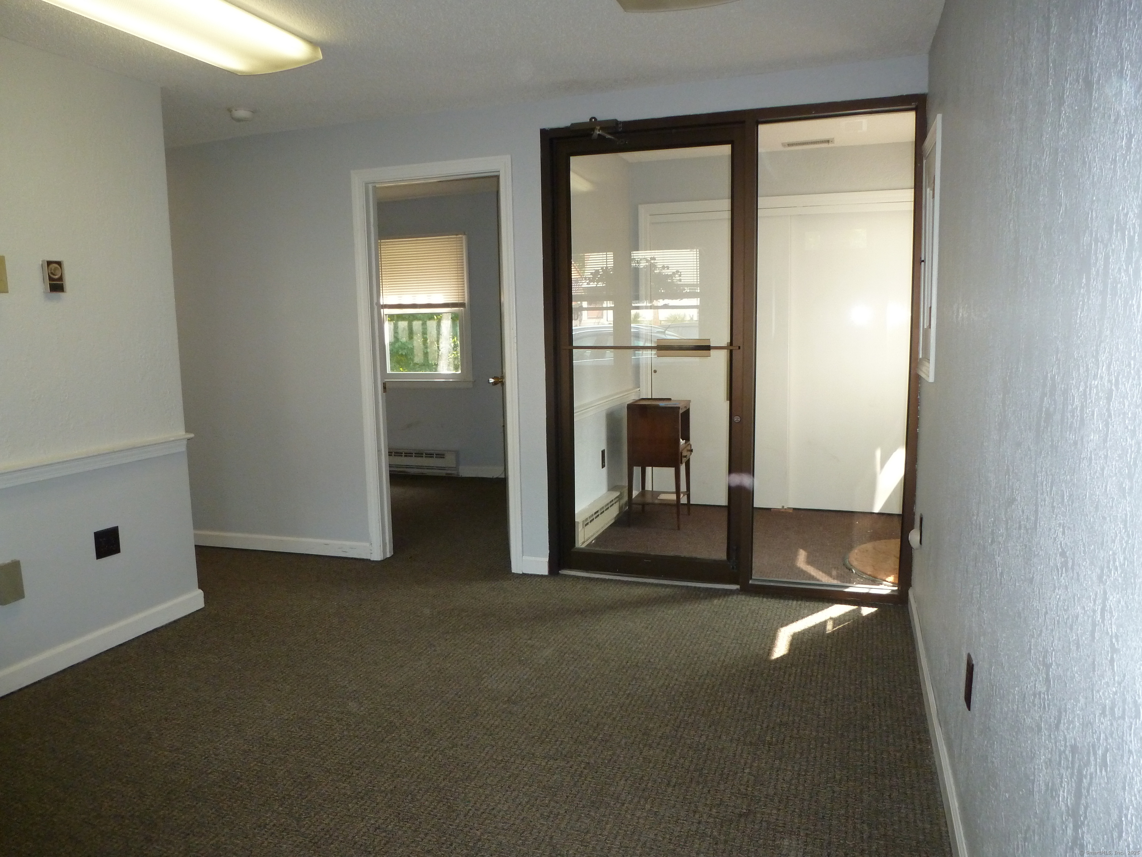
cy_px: 428
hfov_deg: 71.6
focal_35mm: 24
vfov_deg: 56.8
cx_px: 571
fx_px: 792
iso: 250
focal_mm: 4.3
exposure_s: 1/60
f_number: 3.3
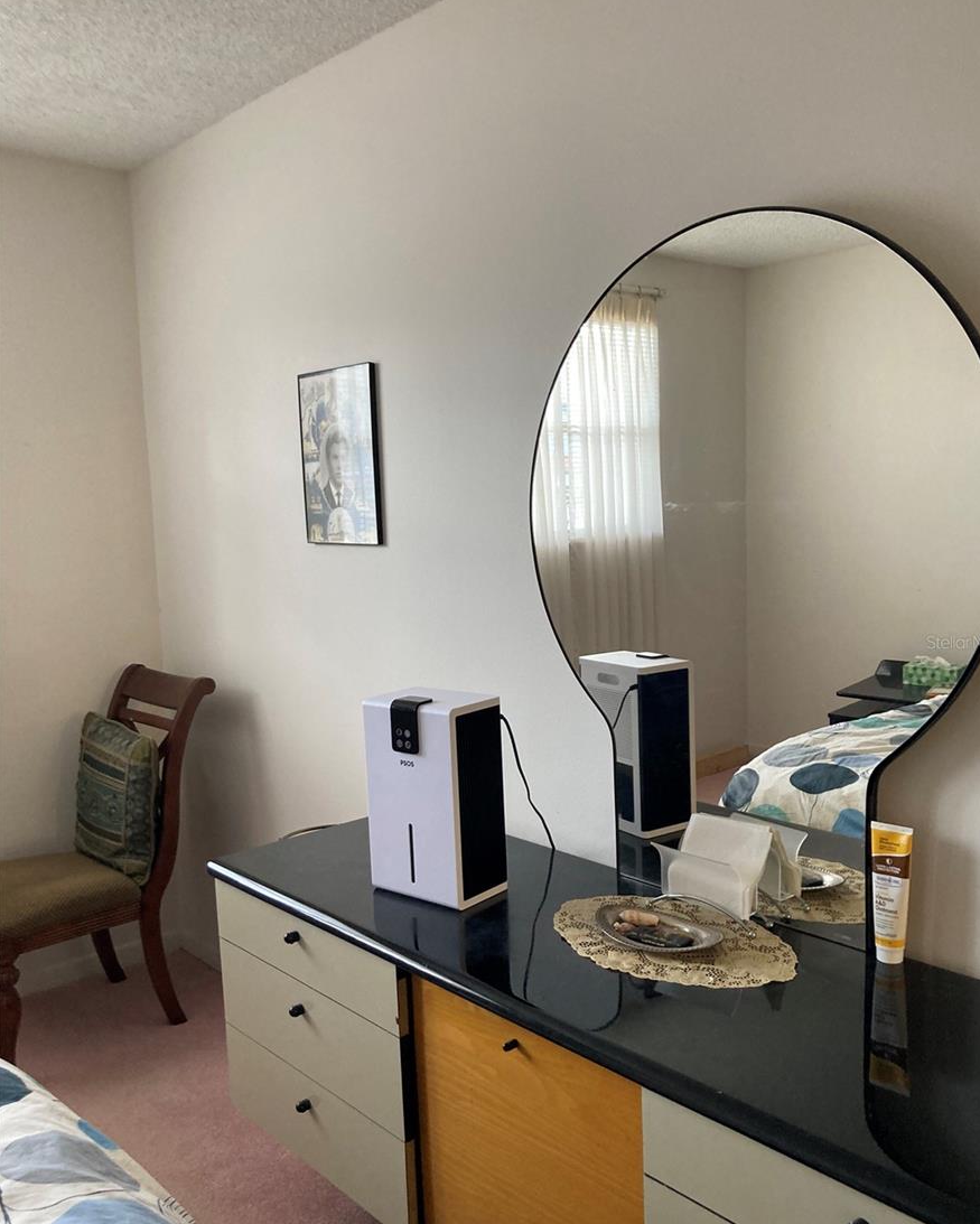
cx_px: 502
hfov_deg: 48.5
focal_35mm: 30
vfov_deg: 58.7
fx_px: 1087
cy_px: 642
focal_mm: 3.99
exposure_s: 1/60
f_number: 1.8
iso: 160
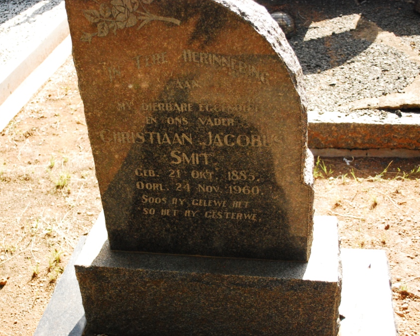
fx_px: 634
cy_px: 168
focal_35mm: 51
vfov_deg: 29.7
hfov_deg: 36.6
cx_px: 183
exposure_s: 1/2500
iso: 1600
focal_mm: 30
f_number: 4.8
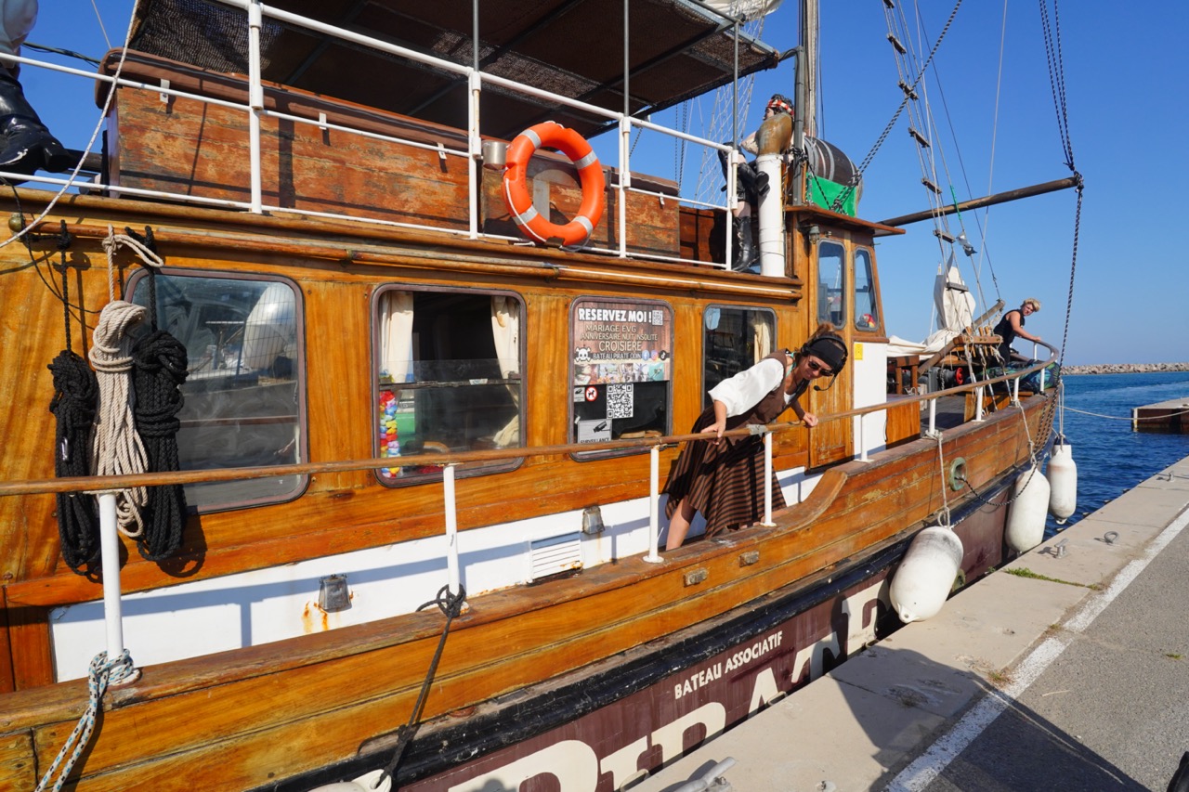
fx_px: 660
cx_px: 594
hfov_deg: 84.0
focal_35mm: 20
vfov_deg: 61.9
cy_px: 396
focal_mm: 20
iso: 800
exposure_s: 1/2000
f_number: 8
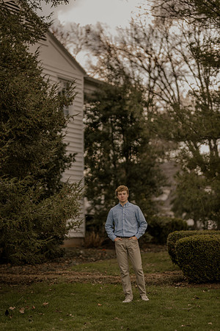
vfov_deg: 23.9
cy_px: 166
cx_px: 110
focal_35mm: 85
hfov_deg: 16.1
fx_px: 779
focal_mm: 85
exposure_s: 1/800
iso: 100
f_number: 1.4
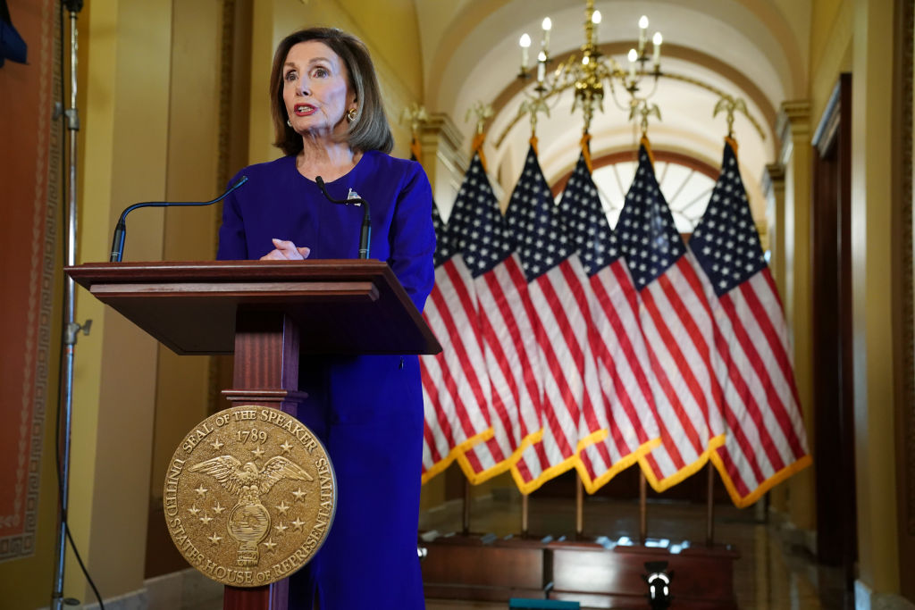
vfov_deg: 28.1
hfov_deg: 41.1
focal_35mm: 48
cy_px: 305
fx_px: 1220
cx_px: 458
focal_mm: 48
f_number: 3.5
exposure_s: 1/250
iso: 3200
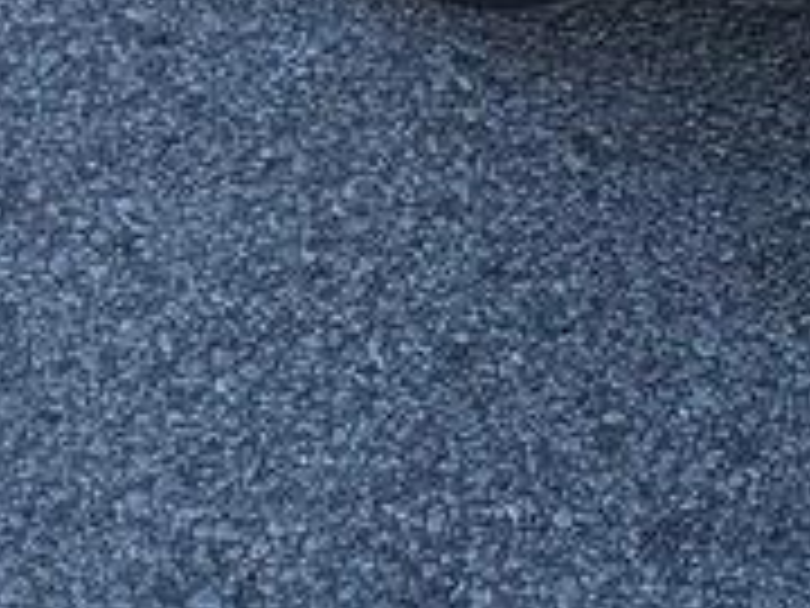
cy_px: -1536
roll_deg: -3.5
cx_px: 1350
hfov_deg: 10.2
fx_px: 4329
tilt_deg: -15.5
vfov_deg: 6.8
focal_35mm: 185
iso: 50
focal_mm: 5.96
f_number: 1.6
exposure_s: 1/959
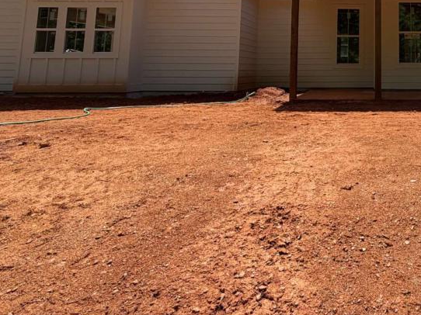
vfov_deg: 41.3
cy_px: 22
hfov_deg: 51.5
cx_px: 379
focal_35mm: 31
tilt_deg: +8.7
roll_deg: -0.5
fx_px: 377
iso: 20
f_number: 2.2
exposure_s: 1/928
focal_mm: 2.22
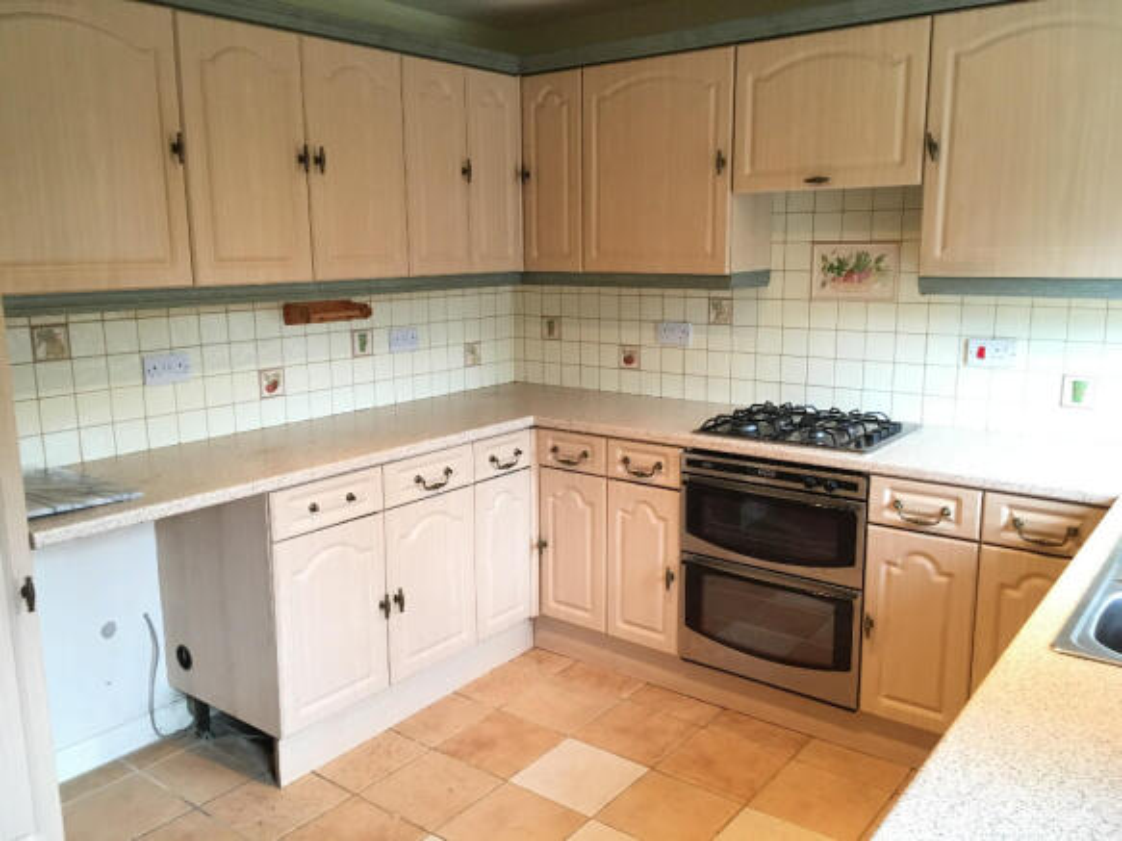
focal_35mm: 29
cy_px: 420
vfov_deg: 48.2
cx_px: 561
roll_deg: +0.9
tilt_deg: -11.5
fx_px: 940
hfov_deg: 61.7
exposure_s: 1/33
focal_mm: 4.15
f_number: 2.2
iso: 200
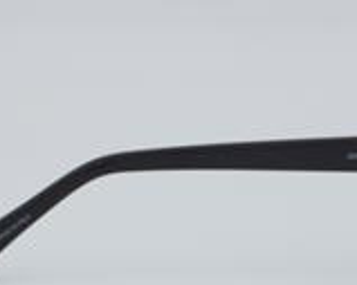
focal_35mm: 159
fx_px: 1681
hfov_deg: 12.1
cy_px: 278
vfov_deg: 9.6
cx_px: 216
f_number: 32
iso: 100
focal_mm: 45
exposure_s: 1/4
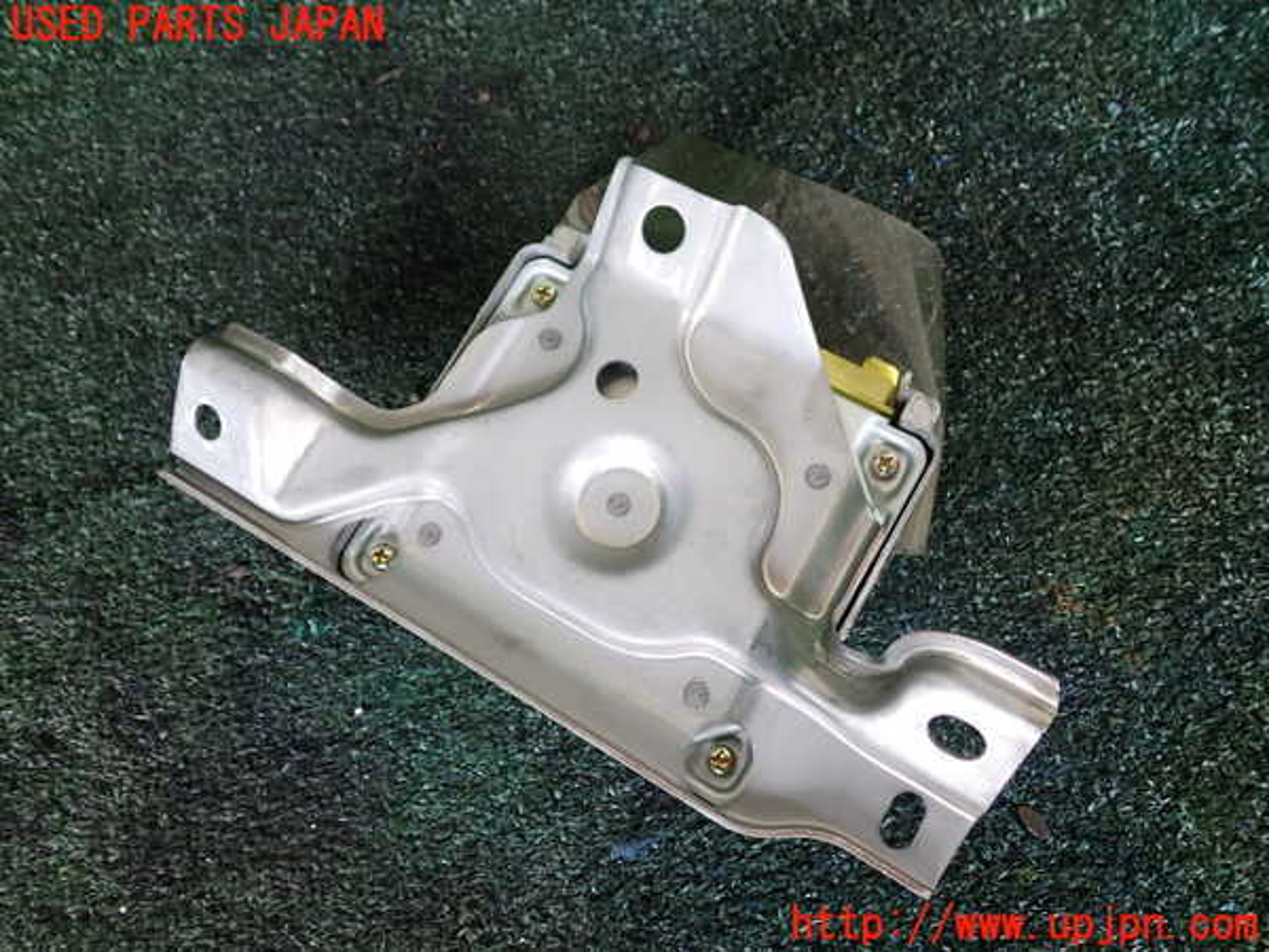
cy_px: 476
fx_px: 1100
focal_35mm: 30
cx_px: 634
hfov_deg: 60.0
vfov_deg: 46.8
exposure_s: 1/60
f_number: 2.3
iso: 200
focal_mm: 5.4
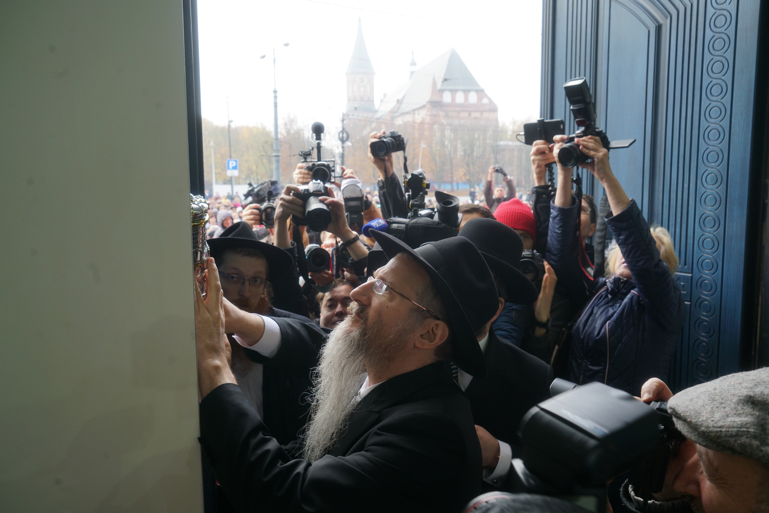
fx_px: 641
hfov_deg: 61.9
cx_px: 384
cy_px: 256
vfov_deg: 43.6
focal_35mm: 30
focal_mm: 30
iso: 640
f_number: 8
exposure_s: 1/60
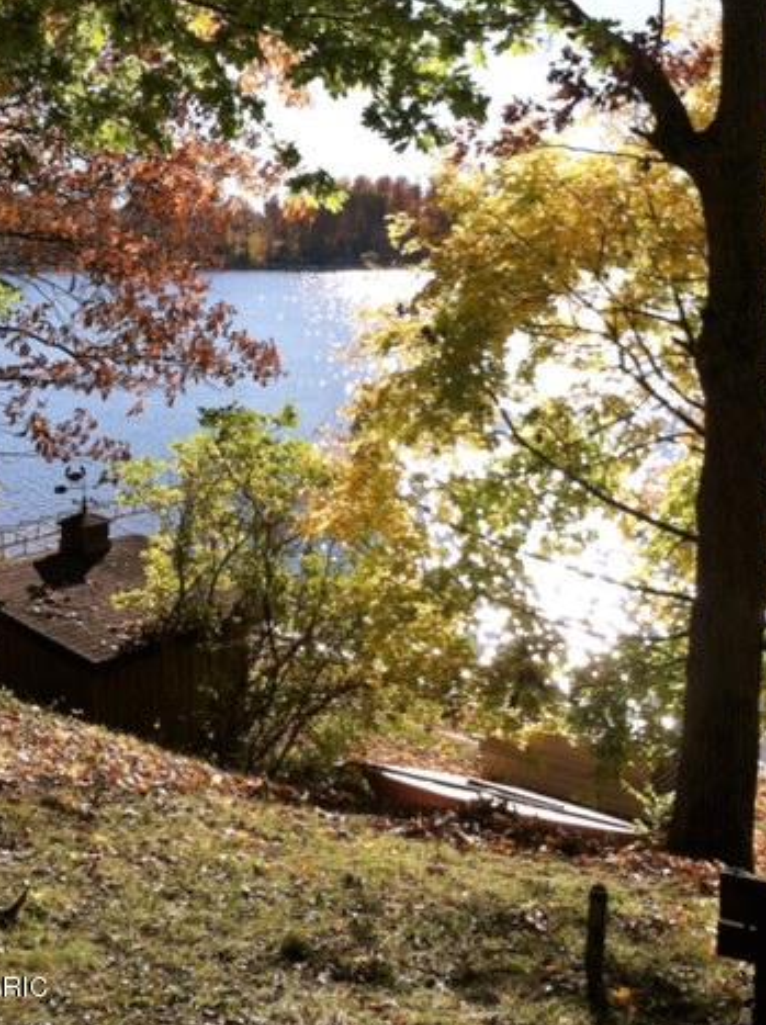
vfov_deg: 39.2
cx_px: 369
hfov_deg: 30.2
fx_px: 1419
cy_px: 338
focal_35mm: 48
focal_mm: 3.85
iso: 80
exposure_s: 1/1071
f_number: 2.8
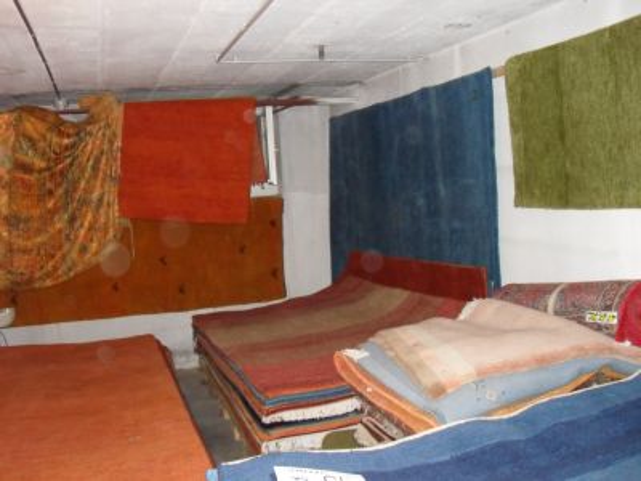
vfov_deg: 40.7
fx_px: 648
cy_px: 240
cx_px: 320
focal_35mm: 35
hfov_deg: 52.6
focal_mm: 6.2
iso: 400
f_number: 2.8
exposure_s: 1/45
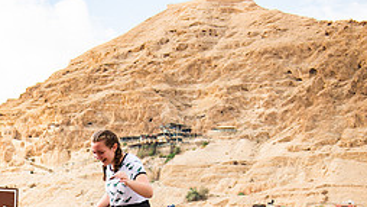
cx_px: 27
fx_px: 886
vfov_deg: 12.8
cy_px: 273
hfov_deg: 22.7
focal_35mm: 91
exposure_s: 1/2000
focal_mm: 38
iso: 200
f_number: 2.8
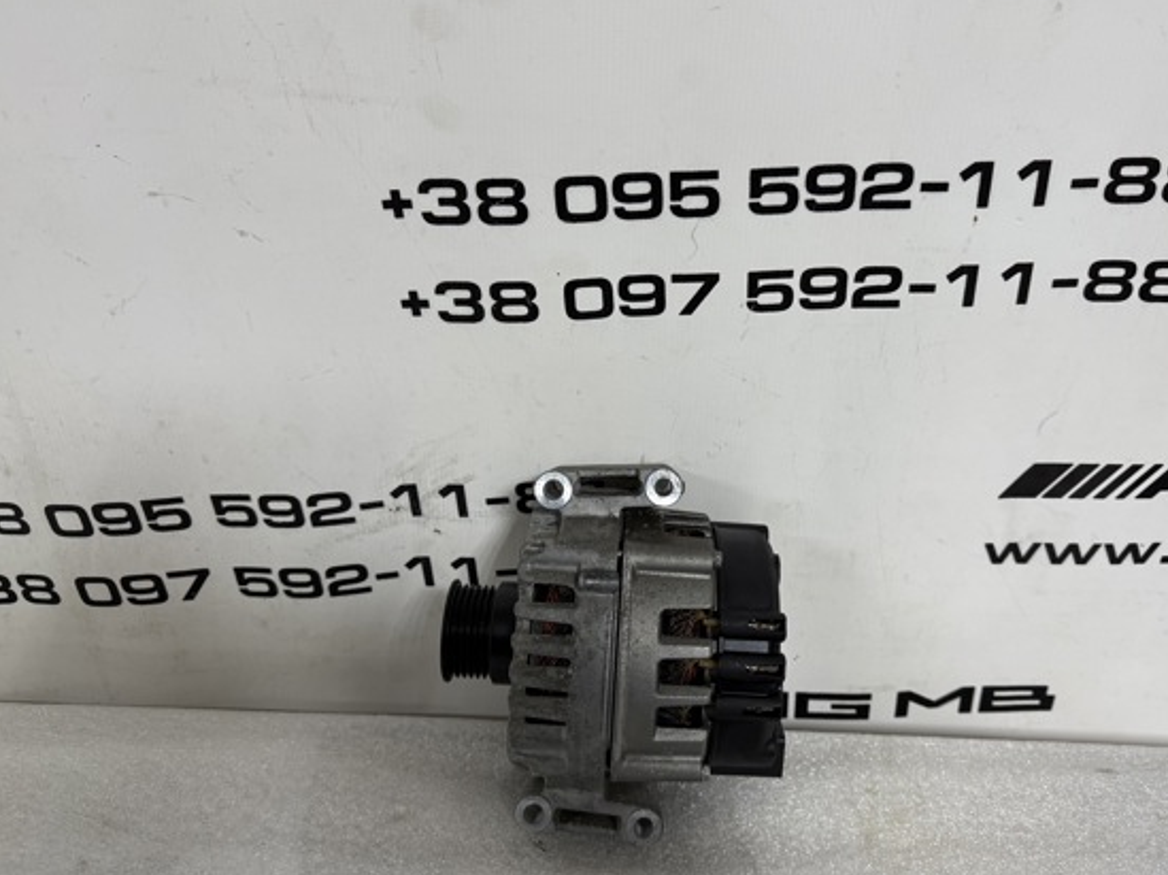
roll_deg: -3.4
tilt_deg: -30.7
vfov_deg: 49.7
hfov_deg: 63.2
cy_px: 451
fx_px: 944
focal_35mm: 28
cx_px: 662
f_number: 1.78
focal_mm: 6.76
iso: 160
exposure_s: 1/121
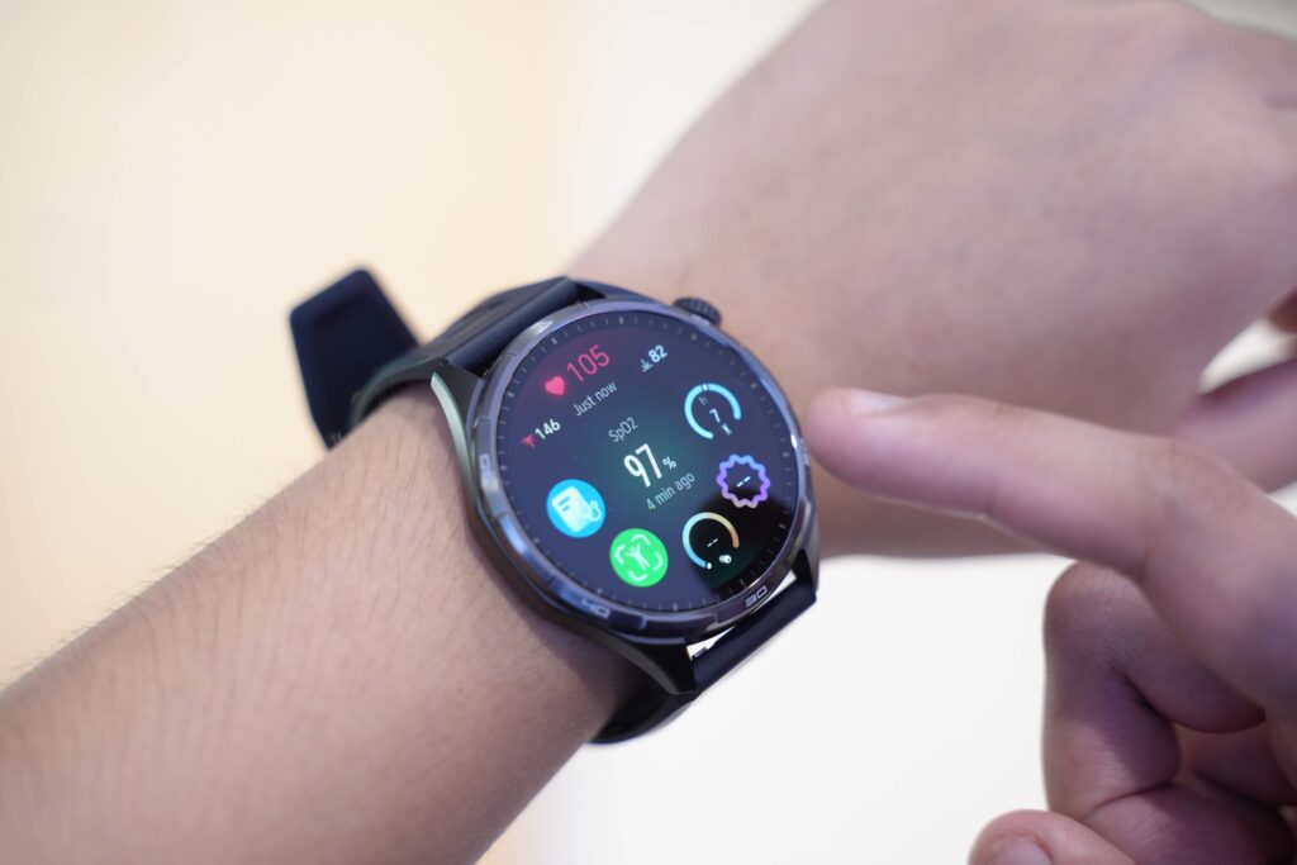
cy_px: 432
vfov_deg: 18.2
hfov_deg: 27.0
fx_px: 2702
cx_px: 648
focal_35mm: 75
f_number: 3.5
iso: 1000
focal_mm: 75
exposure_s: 1/160
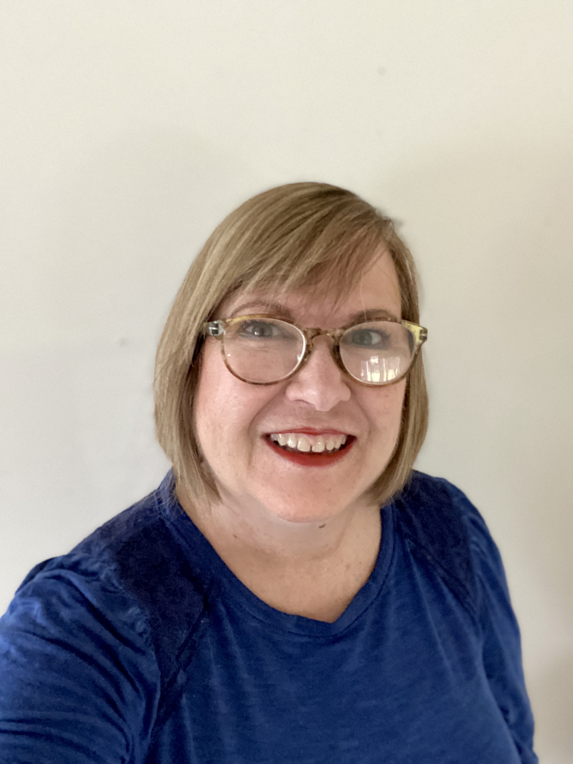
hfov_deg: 46.8
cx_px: 286
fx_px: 662
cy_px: 382
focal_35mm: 30
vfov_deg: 60.0
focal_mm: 2.71
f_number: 2.2
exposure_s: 1/28
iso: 800
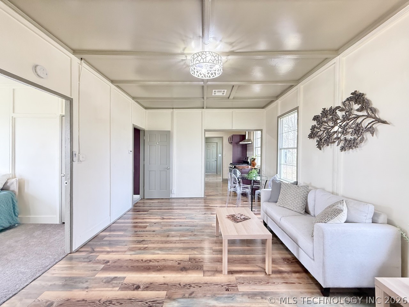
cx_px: 204
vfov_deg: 85.7
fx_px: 165
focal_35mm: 14
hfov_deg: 102.1
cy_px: 154
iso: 500
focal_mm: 2.22
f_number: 2.2
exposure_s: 1/120
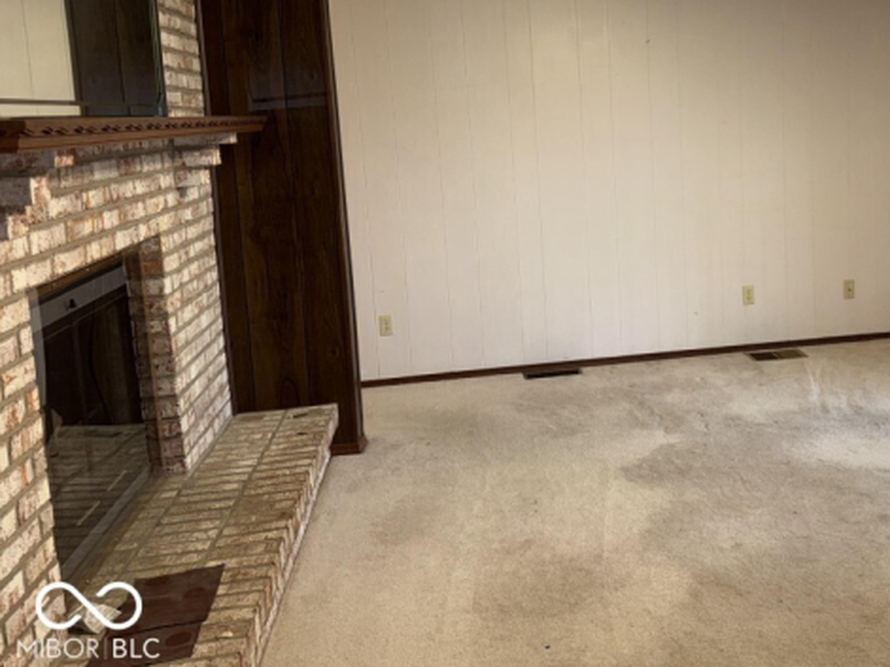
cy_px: 219
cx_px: 609
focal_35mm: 34
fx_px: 874
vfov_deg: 41.2
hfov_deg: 52.7
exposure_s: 1/33
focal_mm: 6.76
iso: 64
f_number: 1.78
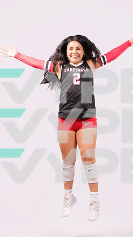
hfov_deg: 15.3
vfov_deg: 26.8
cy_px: 126
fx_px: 495
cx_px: 76
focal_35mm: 79
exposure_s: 1/200
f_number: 5.6
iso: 200
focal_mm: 70
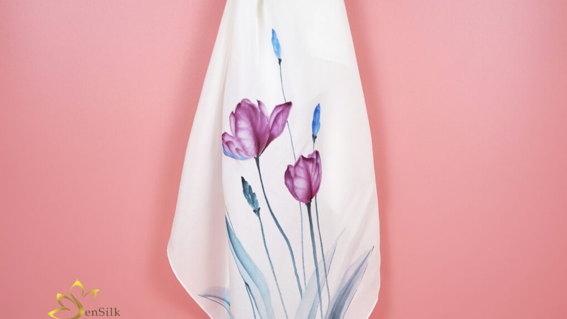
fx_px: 556
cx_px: 285
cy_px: 175
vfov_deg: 32.0
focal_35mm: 37
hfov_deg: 54.0
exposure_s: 1/400
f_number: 2.8
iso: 400
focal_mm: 35
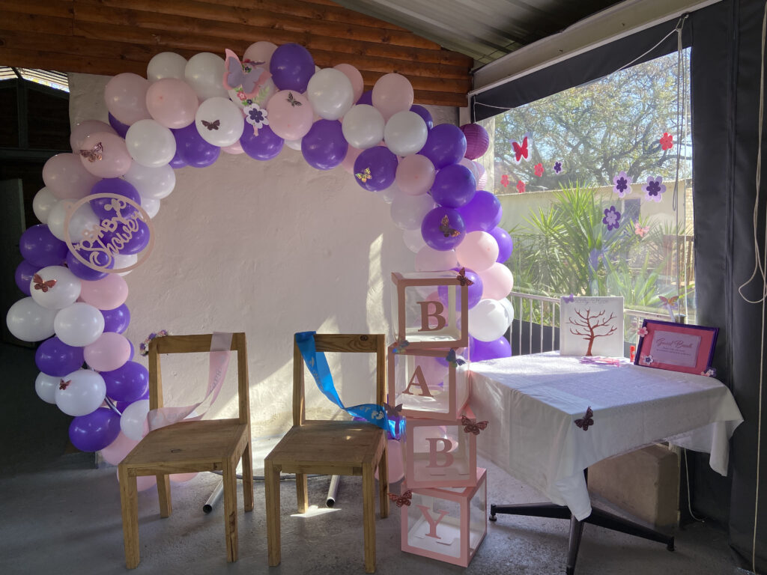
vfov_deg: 53.1
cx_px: 384
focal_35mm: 26
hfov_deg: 67.3
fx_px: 576
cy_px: 288
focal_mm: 4.25
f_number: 1.8
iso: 32
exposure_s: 1/297
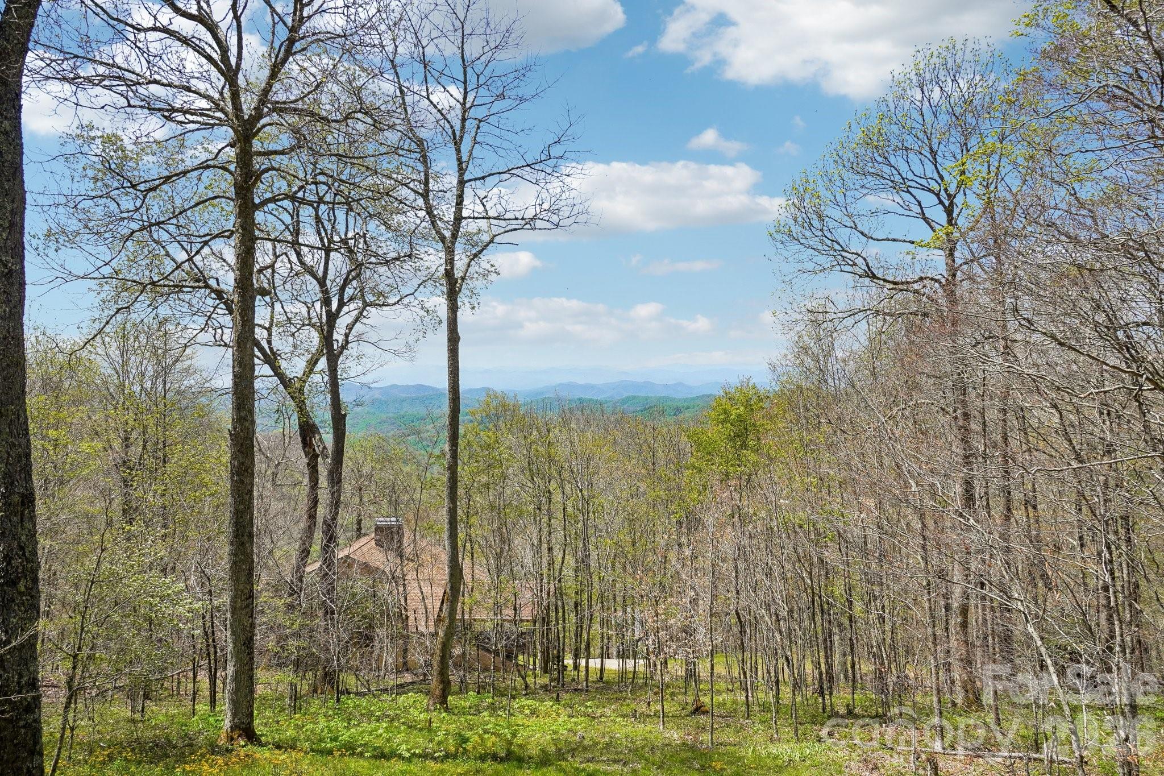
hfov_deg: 67.4
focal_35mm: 27
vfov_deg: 47.9
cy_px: 388
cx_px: 582
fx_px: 873
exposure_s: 1/320
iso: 100
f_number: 8
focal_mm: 18
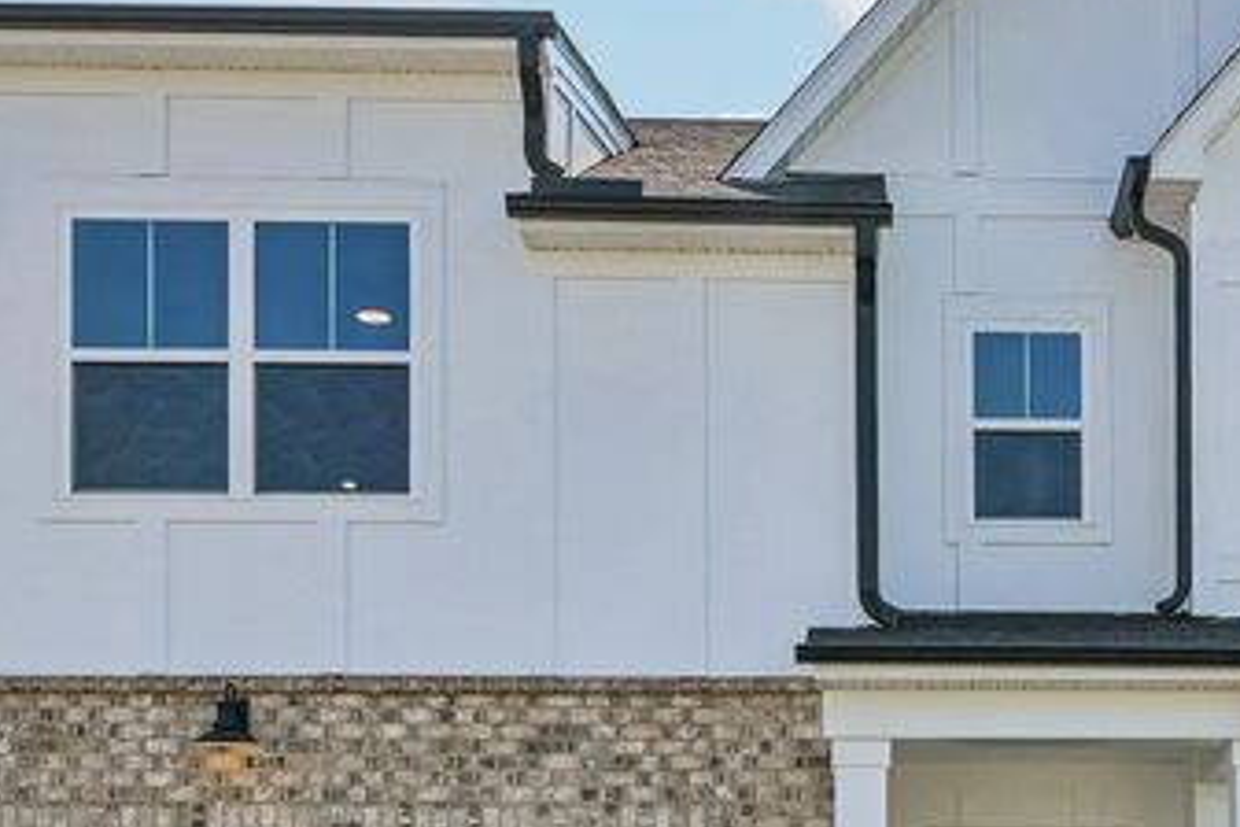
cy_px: 327
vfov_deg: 22.2
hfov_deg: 32.6
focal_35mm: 61
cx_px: 819
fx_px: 2101
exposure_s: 1/250
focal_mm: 20
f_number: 8
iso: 100
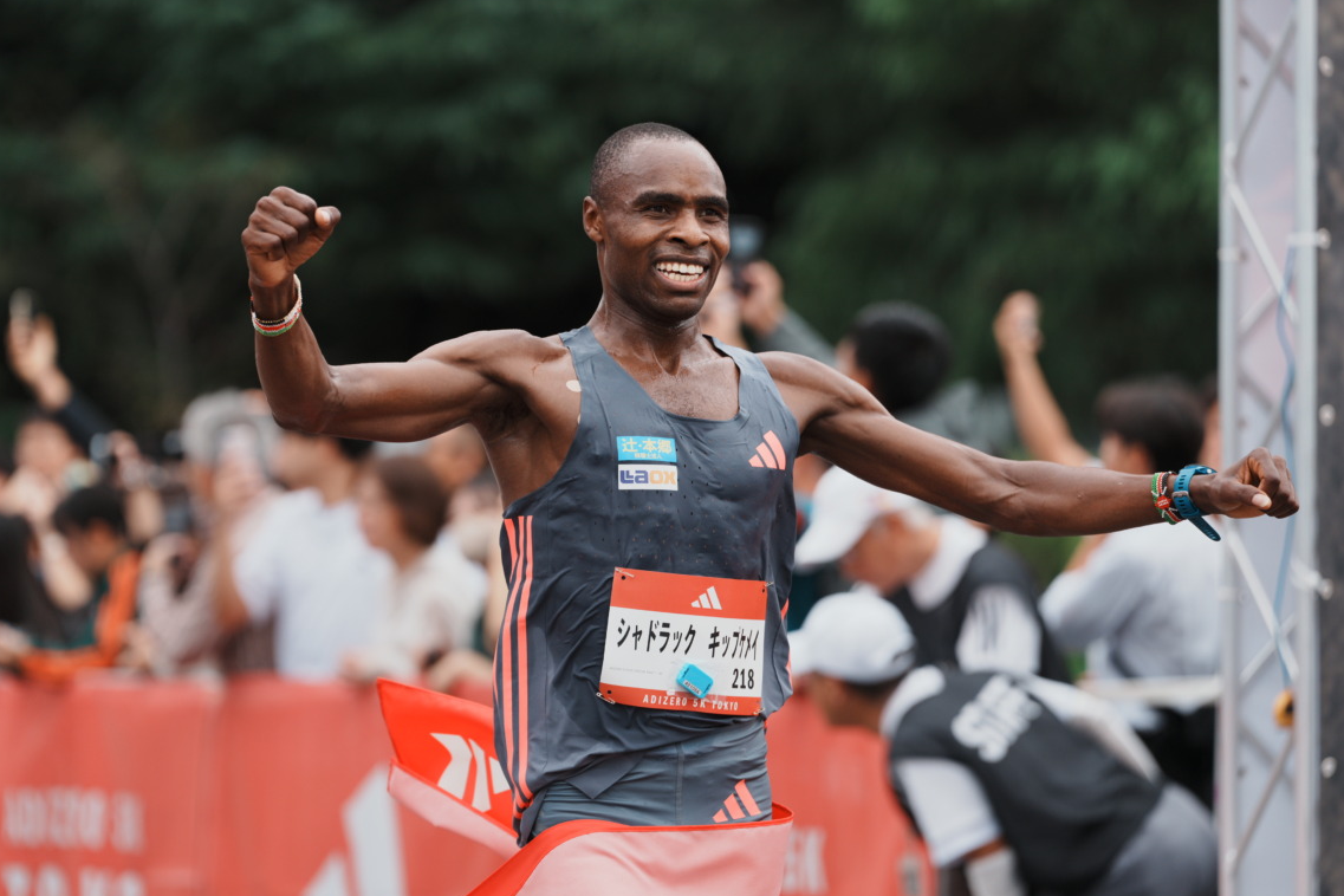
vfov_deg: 6.5
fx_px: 7877
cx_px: 642
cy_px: 459
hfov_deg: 9.8
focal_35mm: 211
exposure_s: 1/2000
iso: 200
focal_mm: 200
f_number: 3.5
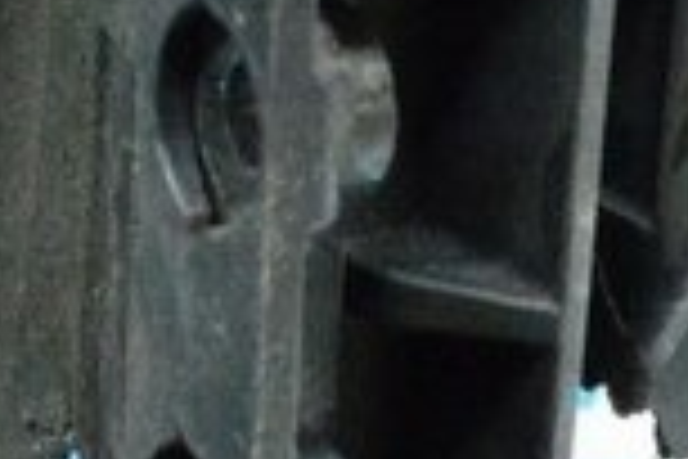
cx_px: 117
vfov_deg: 6.1
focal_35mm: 221
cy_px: 884
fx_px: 4223
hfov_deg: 9.3
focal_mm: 22
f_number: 11
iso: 6400
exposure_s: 1/25
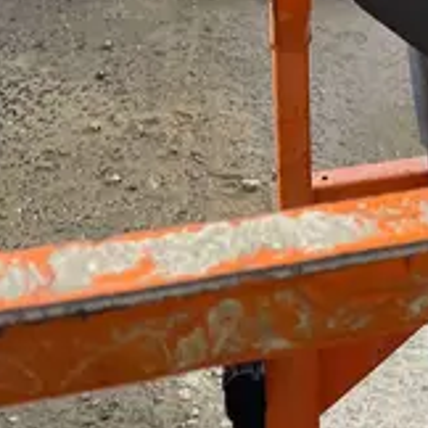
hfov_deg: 18.7
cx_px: 703
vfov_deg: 20.6
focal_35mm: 78
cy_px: -99
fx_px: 1091
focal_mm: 4.2
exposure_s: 1/60
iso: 160
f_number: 1.6
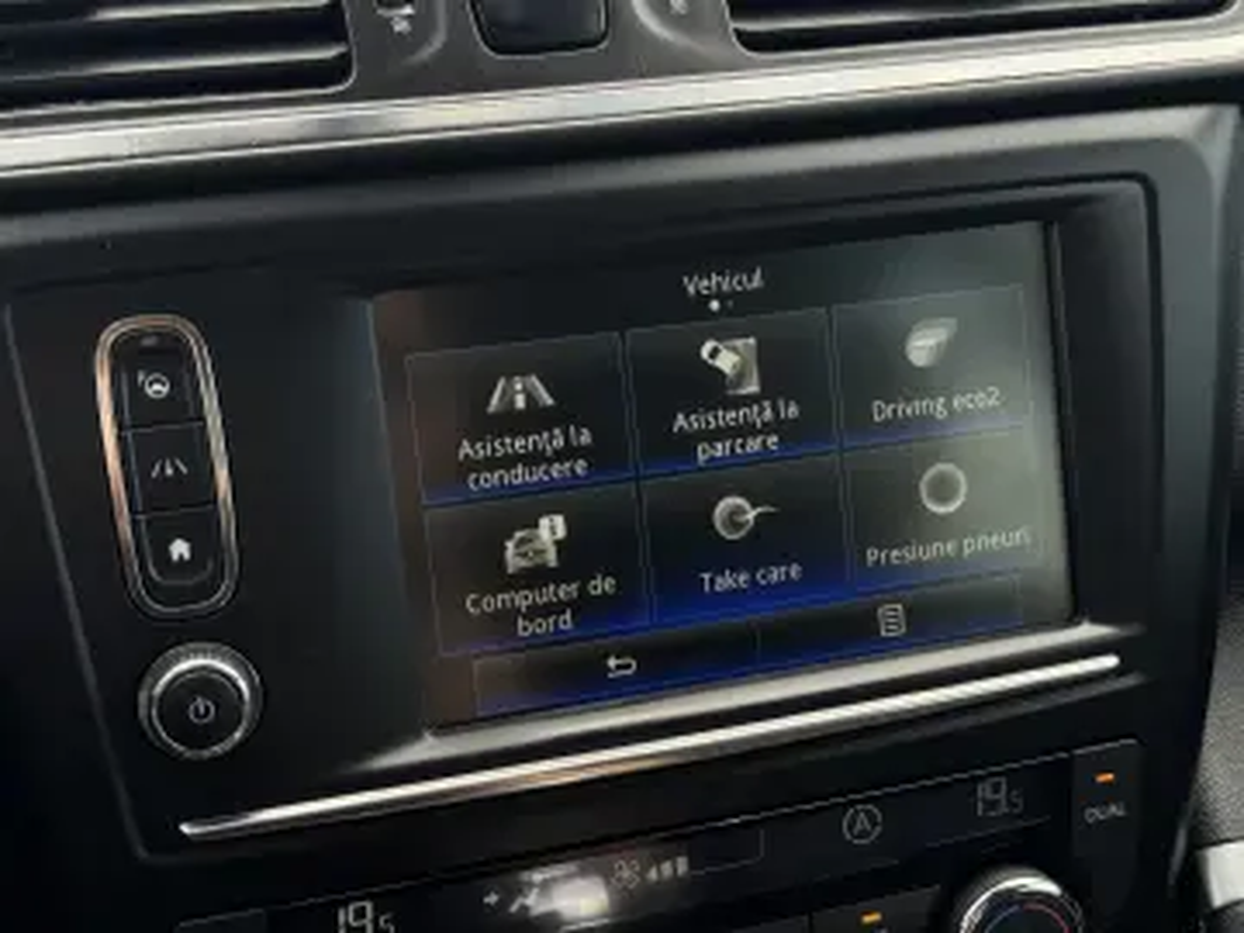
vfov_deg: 30.3
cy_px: 466
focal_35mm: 48
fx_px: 1725
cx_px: 622
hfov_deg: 39.7
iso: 64
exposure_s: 1/248
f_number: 1.78
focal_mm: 6.76
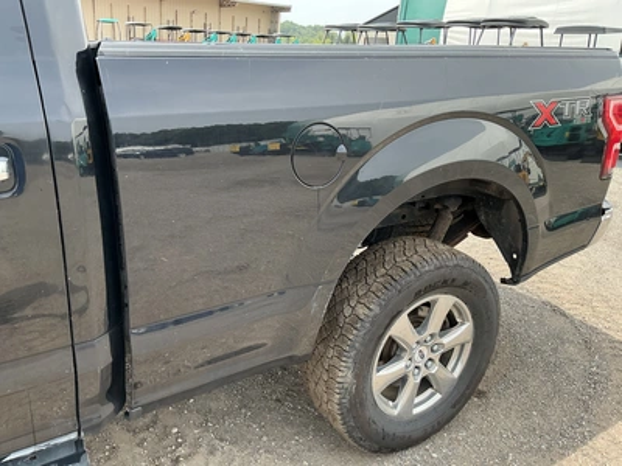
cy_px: 233
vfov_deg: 49.7
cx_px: 311
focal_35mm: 28
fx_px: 503
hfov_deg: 63.4
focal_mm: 3
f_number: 1.8
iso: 25
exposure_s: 1/335
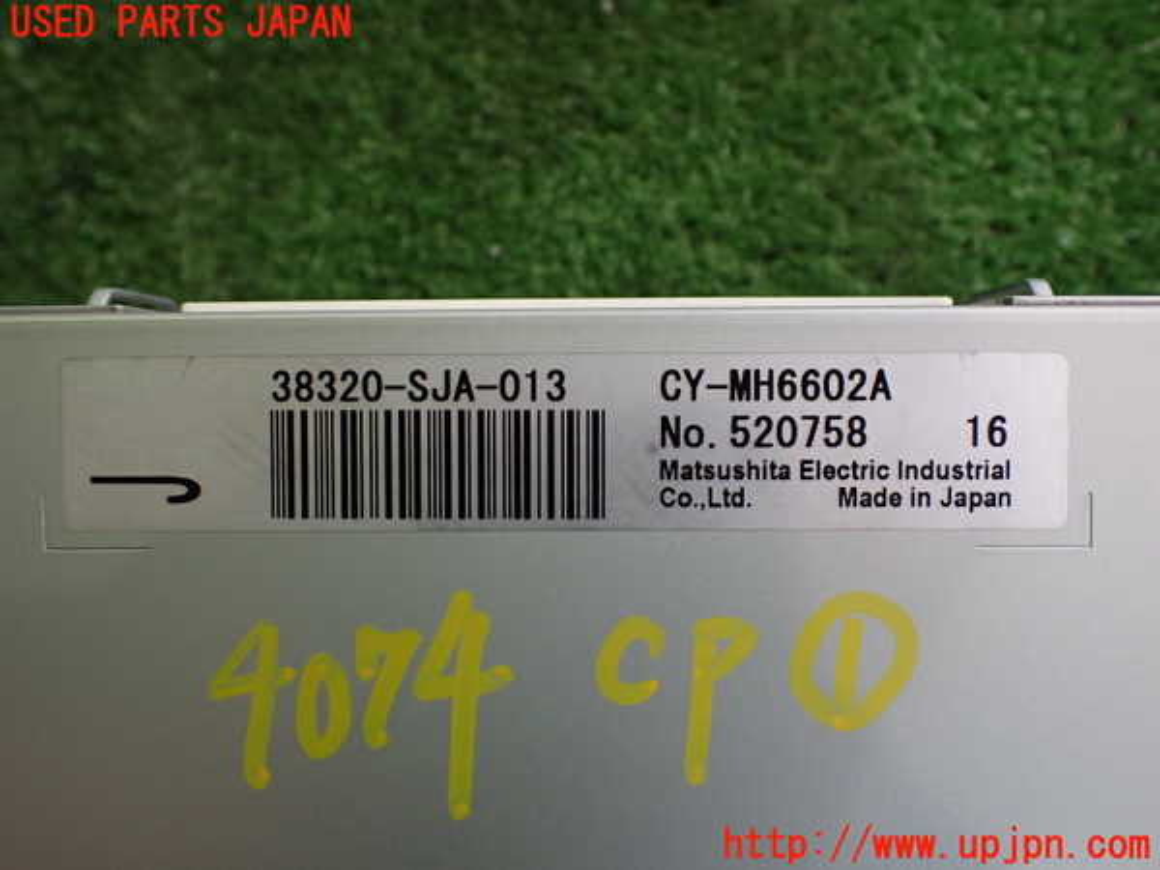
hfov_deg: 60.0
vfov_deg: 46.8
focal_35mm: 30
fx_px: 1005
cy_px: 435
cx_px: 580
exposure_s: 1/125
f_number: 2.3
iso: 400
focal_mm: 5.4
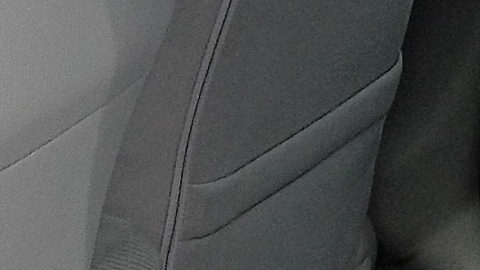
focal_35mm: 219
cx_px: 270
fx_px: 2786
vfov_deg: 5.4
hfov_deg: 9.8
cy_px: 628
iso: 100
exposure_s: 1/749
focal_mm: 4.27
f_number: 1.8
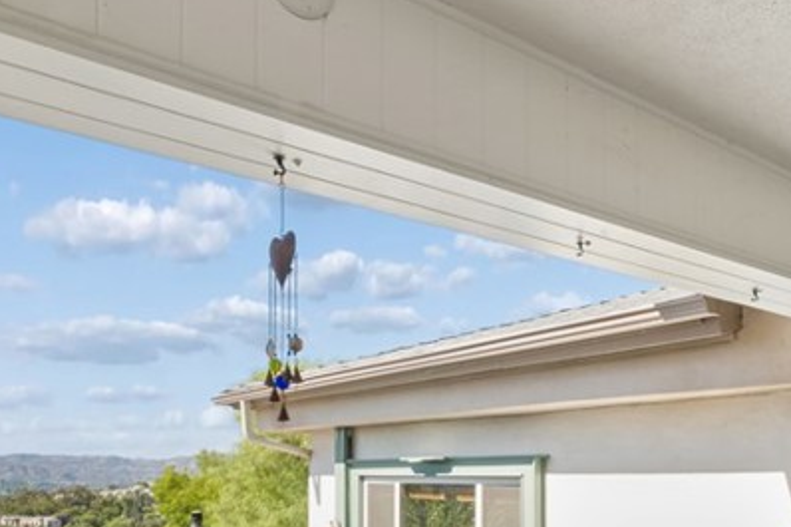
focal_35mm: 36
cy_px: 459
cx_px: 584
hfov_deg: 51.1
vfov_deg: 35.0
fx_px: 791
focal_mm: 14
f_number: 22
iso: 100
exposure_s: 1/2.5
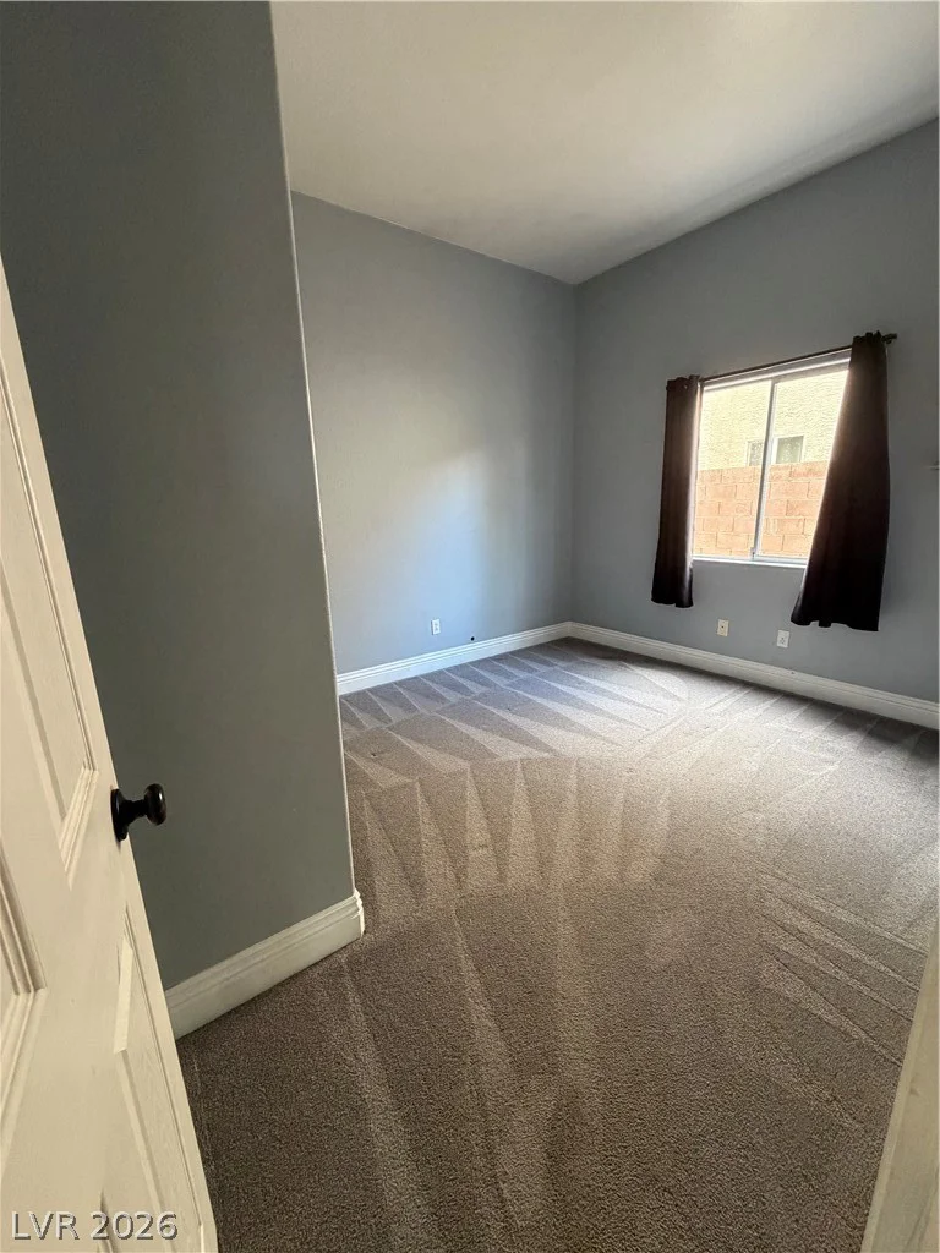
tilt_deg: -13.5
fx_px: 507
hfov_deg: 85.7
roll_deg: +1.8
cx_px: 470
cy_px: 626
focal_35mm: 14
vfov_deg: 102.1
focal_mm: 2.22
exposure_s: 1/60
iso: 320
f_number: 2.2
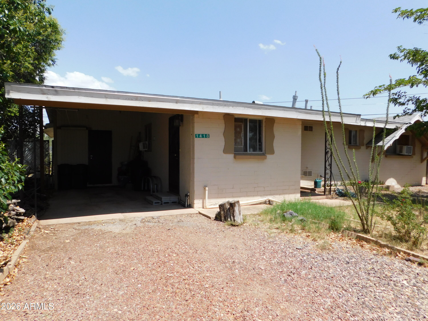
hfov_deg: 71.6
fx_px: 297
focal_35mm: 24
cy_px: 160
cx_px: 214
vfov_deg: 56.8
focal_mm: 4.1
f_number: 3
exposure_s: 1/1250
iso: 125
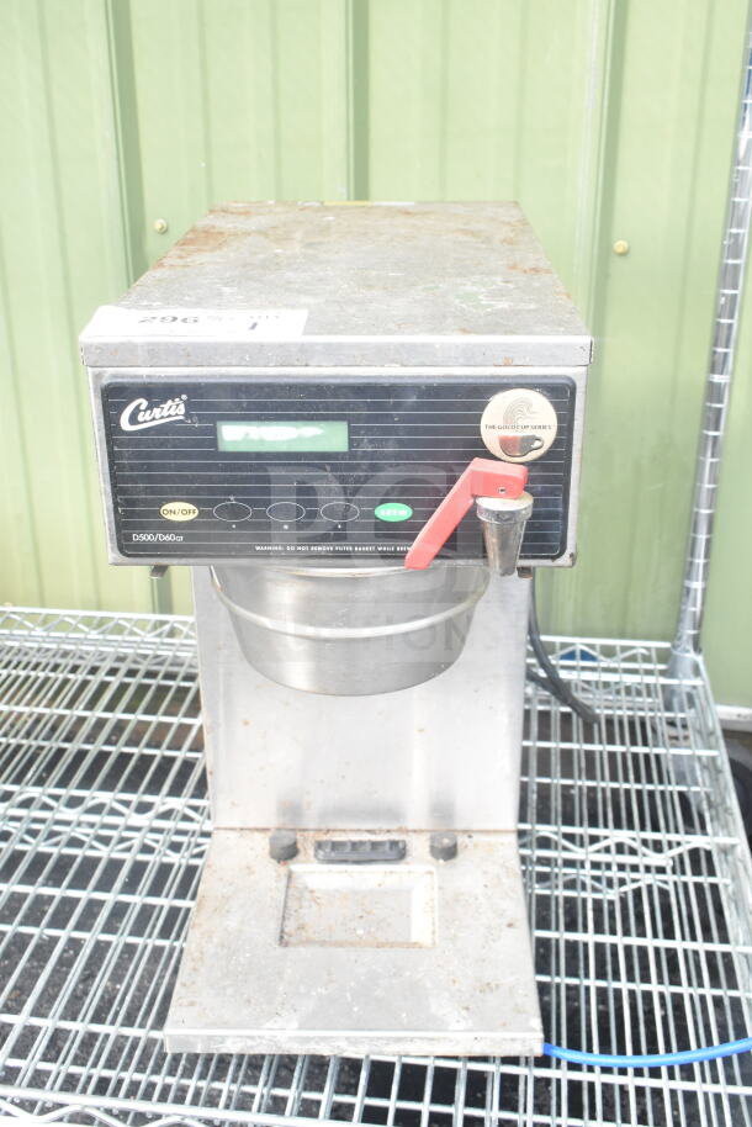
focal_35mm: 38
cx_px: 376
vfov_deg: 51.3
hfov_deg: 35.5
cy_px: 564
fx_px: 1174
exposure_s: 1/320
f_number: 9
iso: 1600
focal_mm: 25
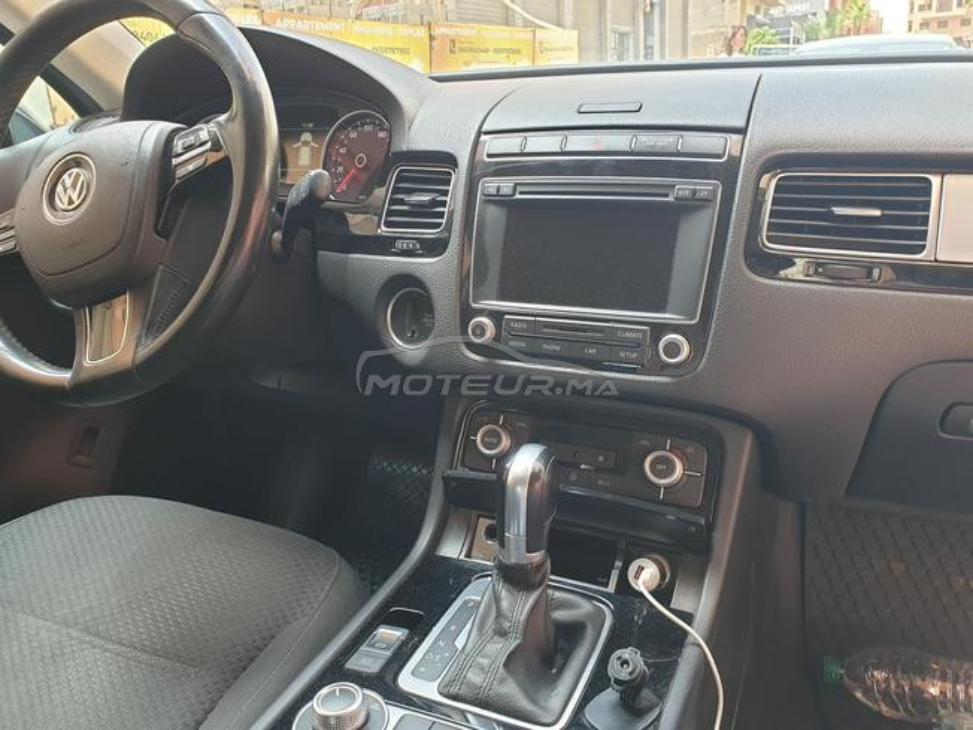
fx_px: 731
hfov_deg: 67.3
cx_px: 486
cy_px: 365
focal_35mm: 26
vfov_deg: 53.1
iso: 50
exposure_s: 1/36
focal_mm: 4.3
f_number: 2.4
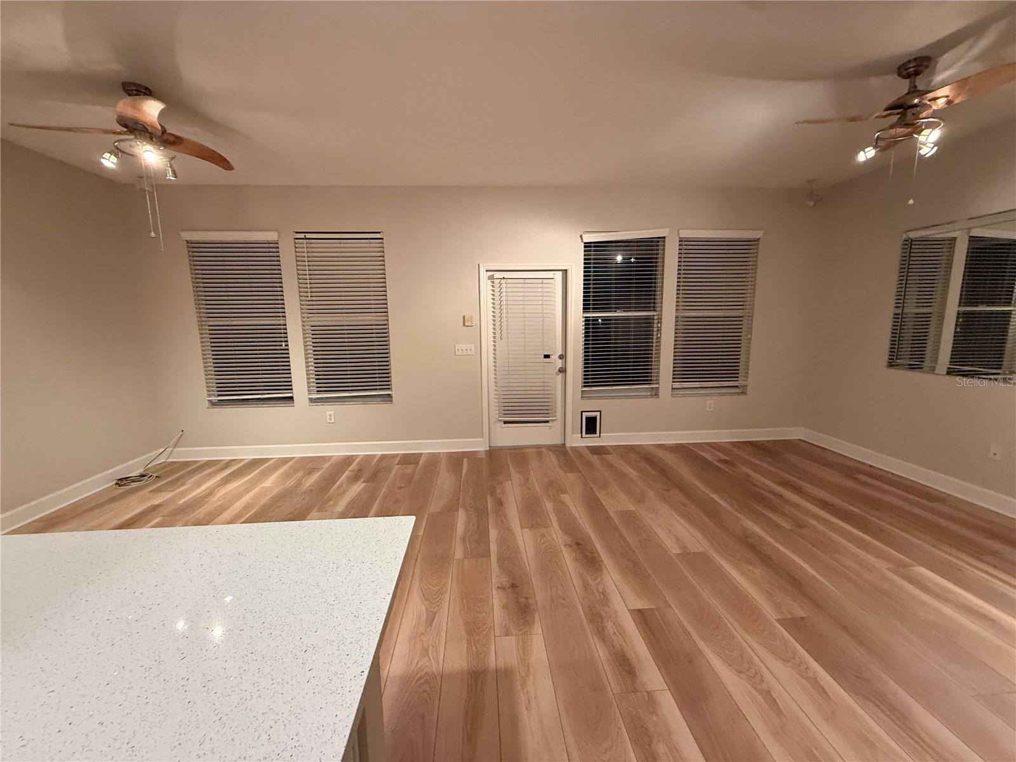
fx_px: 411
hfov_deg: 102.1
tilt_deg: -9.3
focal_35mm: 14
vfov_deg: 85.7
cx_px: 508
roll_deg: +0.4
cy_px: 381
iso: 400
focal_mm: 2.22
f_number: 2.2
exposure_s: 1/60
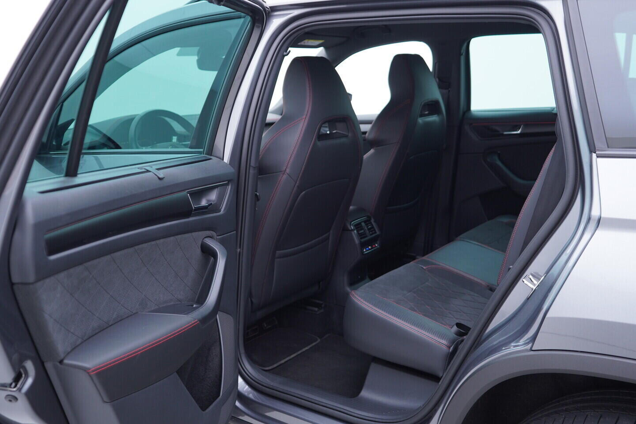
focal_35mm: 36
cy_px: 212
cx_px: 318
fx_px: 636
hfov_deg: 53.1
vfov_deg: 36.9
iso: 160
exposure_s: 1/40
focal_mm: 24
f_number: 2.8
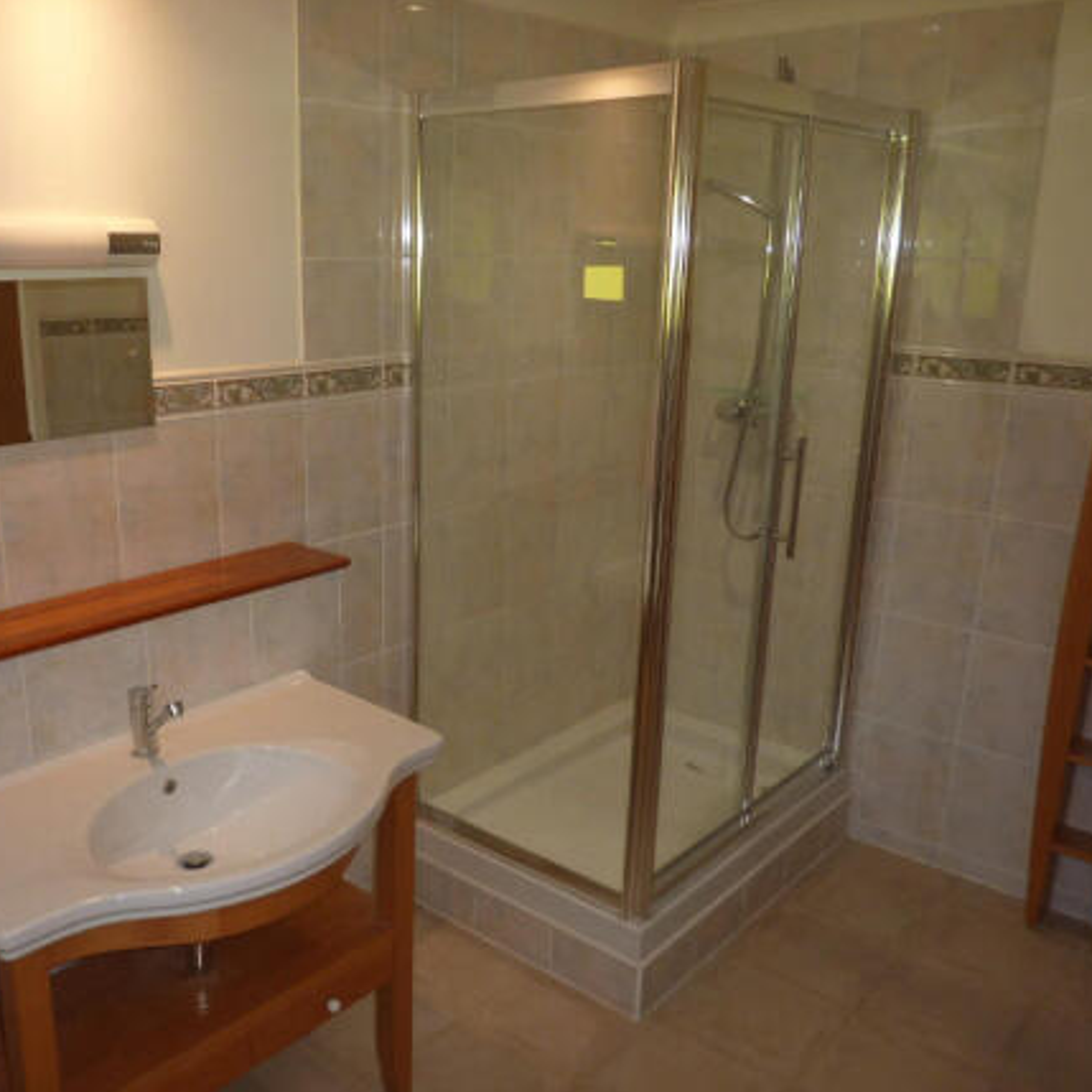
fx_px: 1071
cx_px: 401
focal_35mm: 30
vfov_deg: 54.0
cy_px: 549
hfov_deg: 53.4
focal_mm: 4.1
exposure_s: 1/30
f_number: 3.3
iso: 100
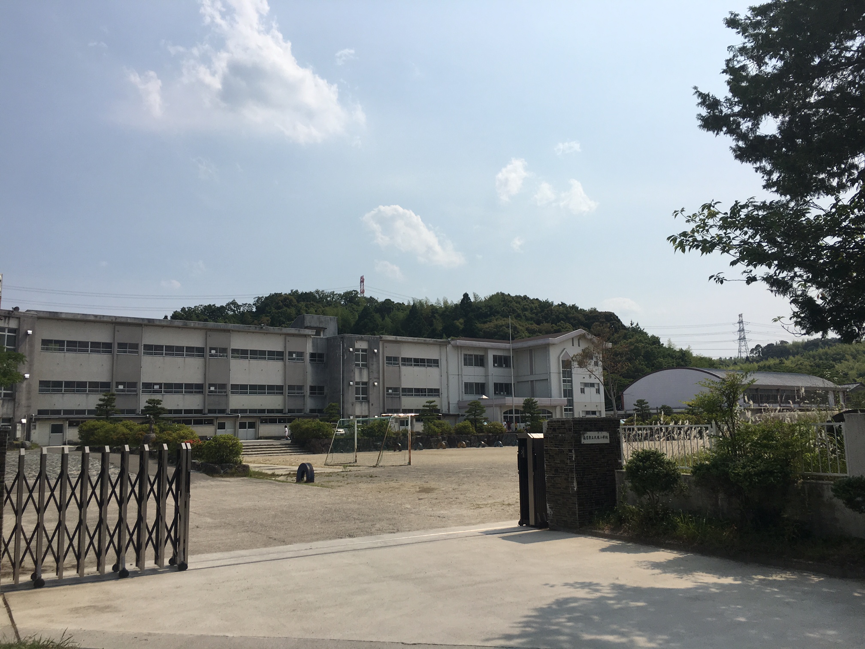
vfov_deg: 48.2
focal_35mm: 29
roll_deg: +0.6
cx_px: 432
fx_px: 725
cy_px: 324
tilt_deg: +8.9
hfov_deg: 61.7
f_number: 2.2
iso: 25
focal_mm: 4.15
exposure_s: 1/3846
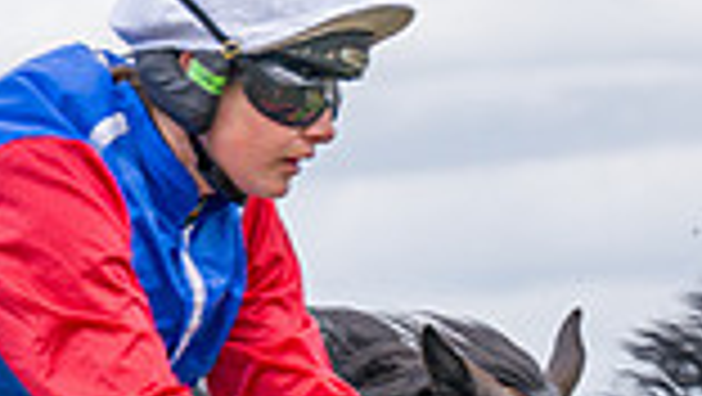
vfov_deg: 3.3
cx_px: 663
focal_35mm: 367
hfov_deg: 5.9
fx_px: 6836
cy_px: 943
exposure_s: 1/1600
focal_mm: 70
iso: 200
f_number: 2.8
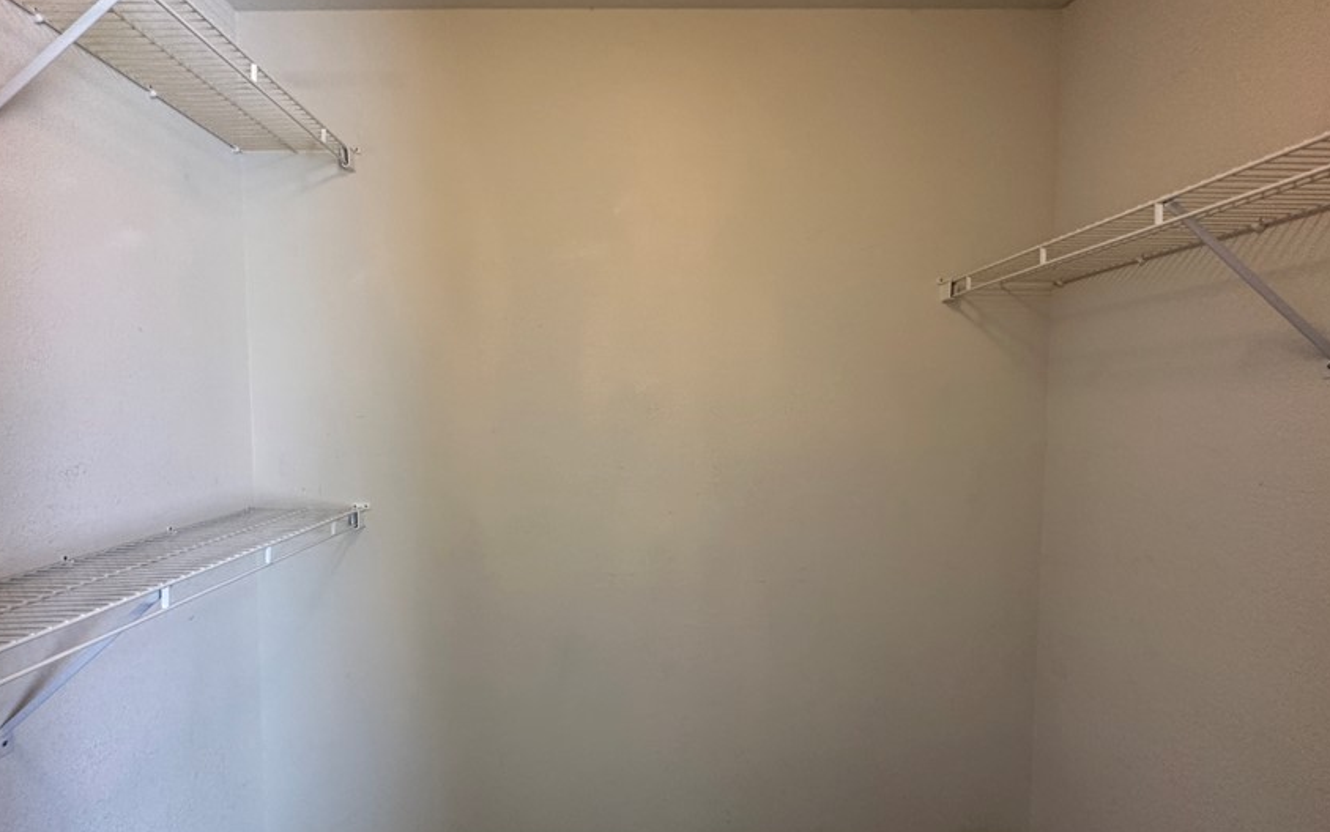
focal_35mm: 18
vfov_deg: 65.0
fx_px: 653
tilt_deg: -4.3
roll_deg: -0.3
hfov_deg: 91.0
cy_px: 446
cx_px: 633
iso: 200
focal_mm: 2.22
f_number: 2.2
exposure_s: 1/60
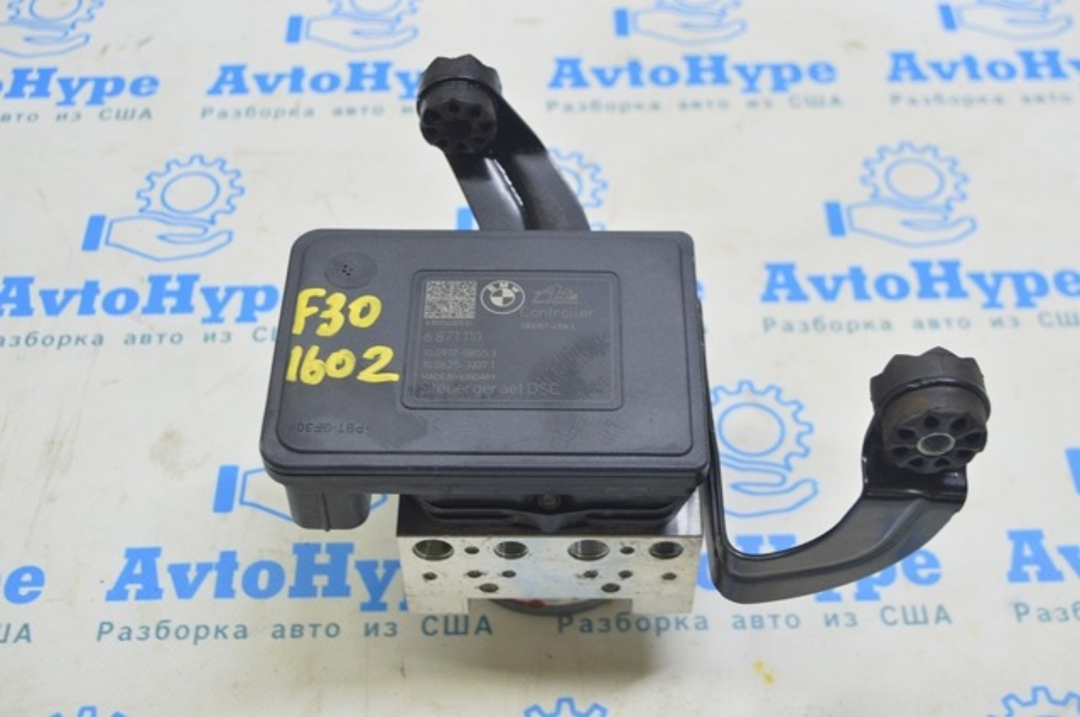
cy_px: 358
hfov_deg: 41.2
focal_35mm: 48
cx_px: 540
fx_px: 1438
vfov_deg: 28.0
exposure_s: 1/20
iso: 400
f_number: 5.6
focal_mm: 32
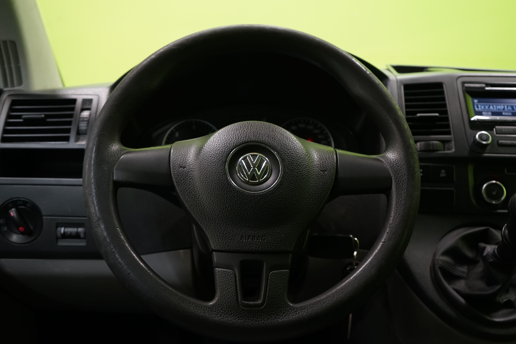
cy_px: 172
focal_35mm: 33
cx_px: 258
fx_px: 473
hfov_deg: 57.2
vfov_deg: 40.0
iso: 1600
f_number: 5.6
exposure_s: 1/25
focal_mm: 33
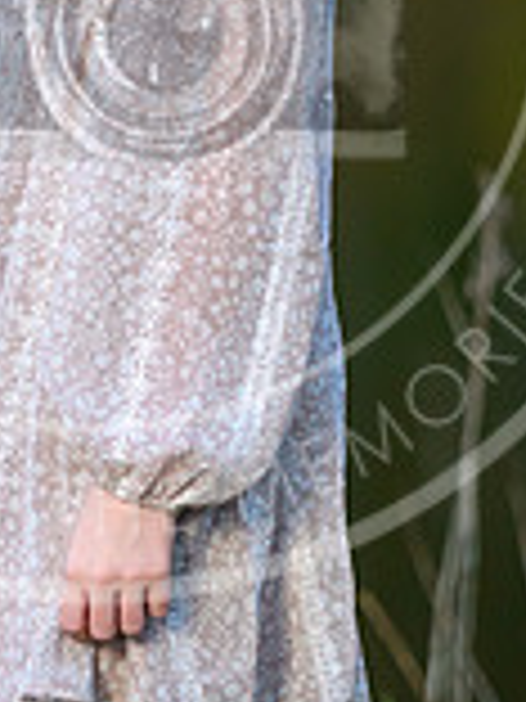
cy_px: -27
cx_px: 94
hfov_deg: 4.0
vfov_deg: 5.3
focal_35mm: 374
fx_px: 7577
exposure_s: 1/160
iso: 2500
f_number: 2.8
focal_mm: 135
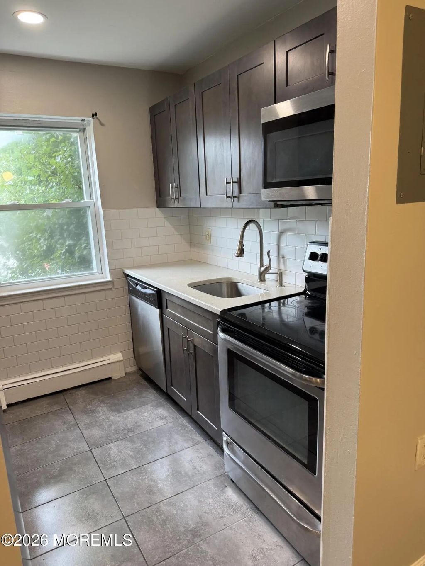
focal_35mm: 24
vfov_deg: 71.6
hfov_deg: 56.8
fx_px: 393
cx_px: 212
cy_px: 283
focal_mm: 6.76
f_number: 1.78
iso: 125
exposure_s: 1/120
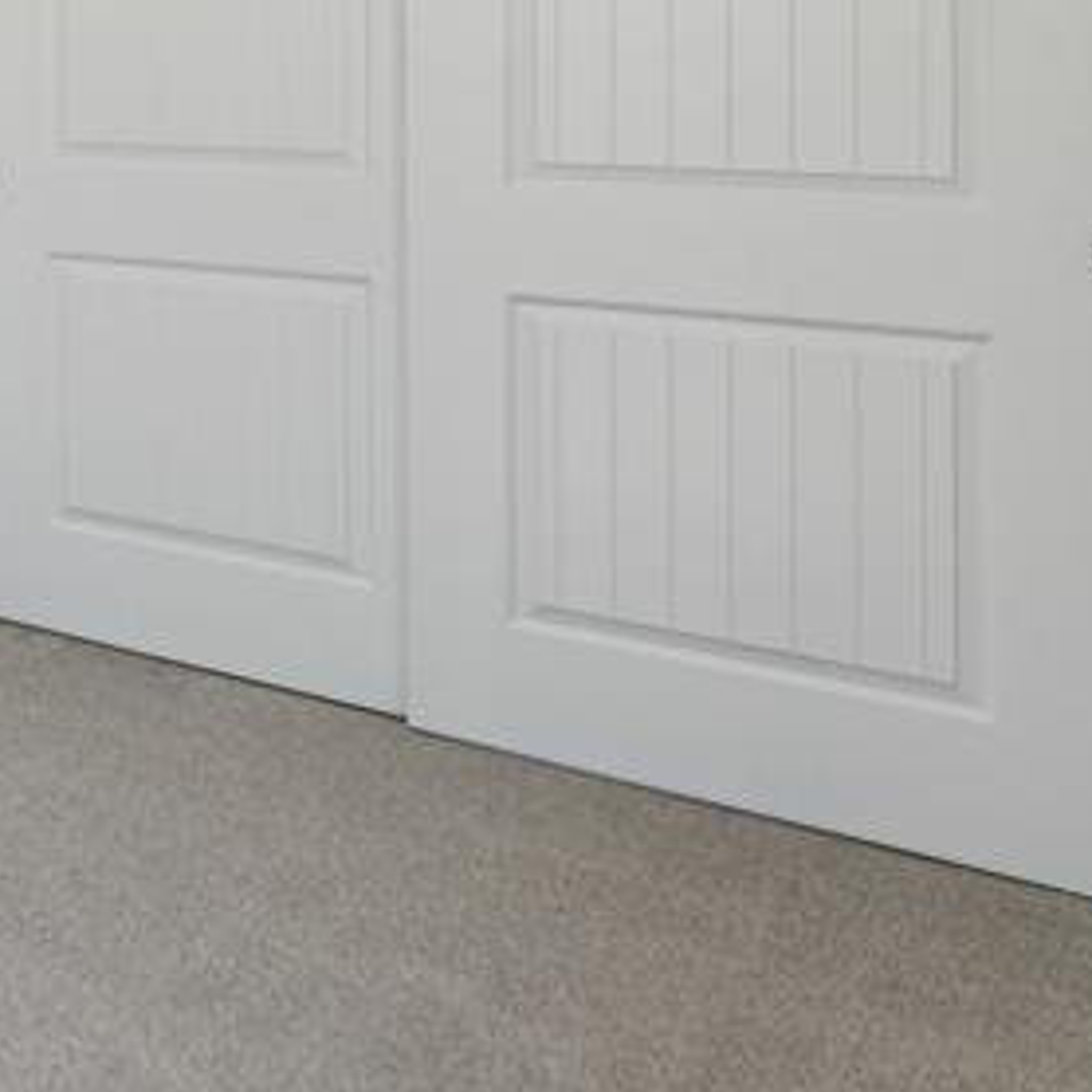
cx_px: -672
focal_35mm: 50
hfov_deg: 24.1
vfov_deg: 32.2
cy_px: 51
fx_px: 1767
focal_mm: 15.8
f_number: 13
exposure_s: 1/30
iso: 320
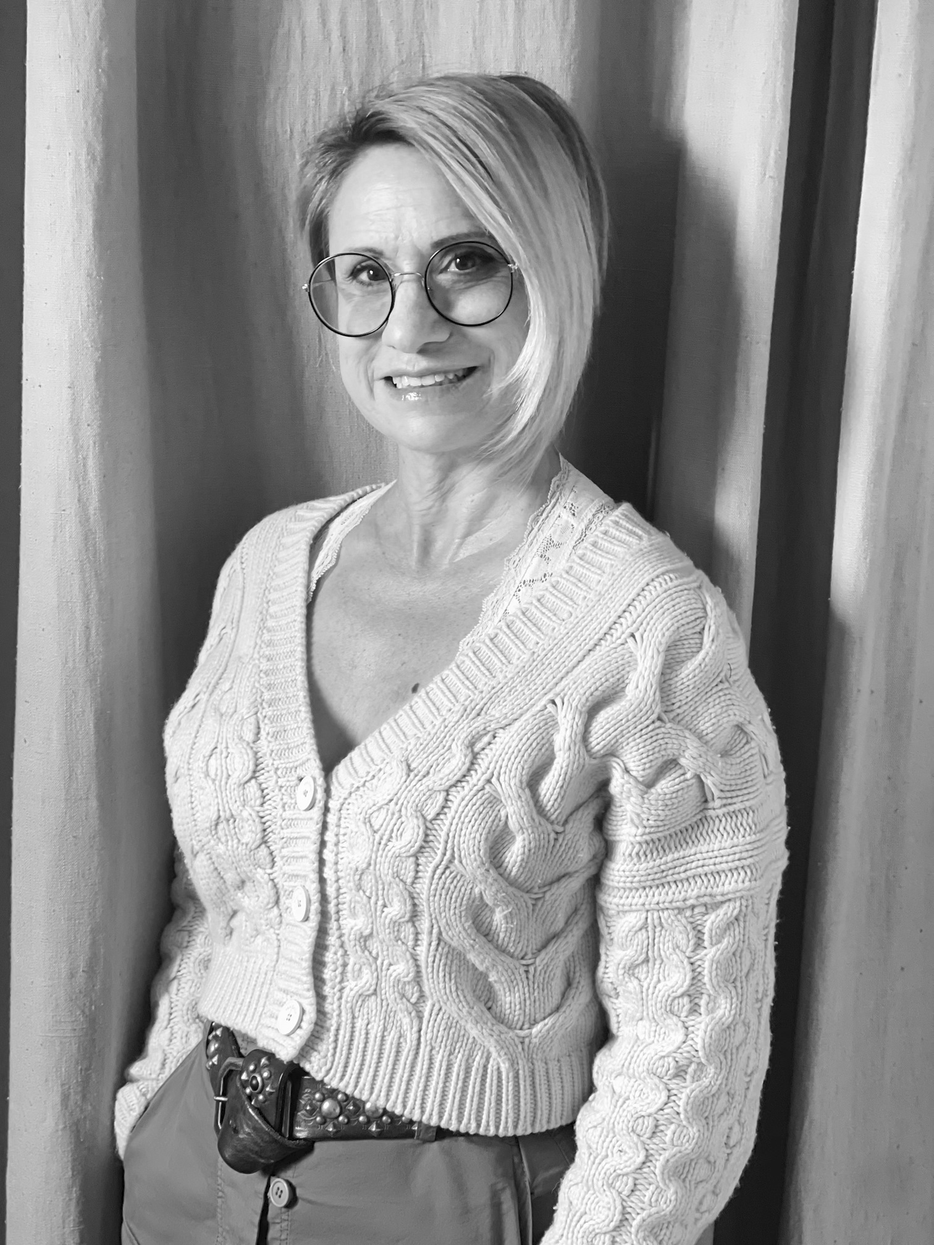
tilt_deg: -9.4
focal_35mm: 64
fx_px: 2302
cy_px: 622
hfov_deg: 22.9
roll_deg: -3.6
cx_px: 467
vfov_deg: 30.3
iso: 200
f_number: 2.2
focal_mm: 7.5
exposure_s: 1/40
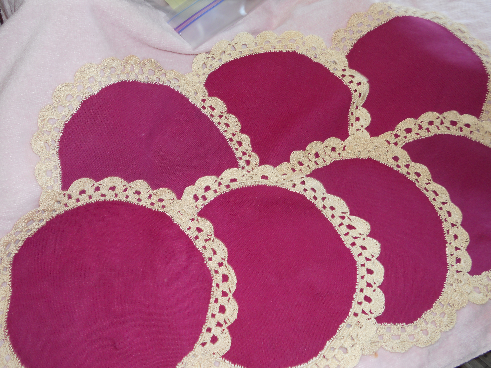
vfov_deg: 44.2
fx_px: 454
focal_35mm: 32
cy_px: 184
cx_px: 246
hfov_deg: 56.8
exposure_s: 1/25
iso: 80
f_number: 3.5
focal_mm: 5.8
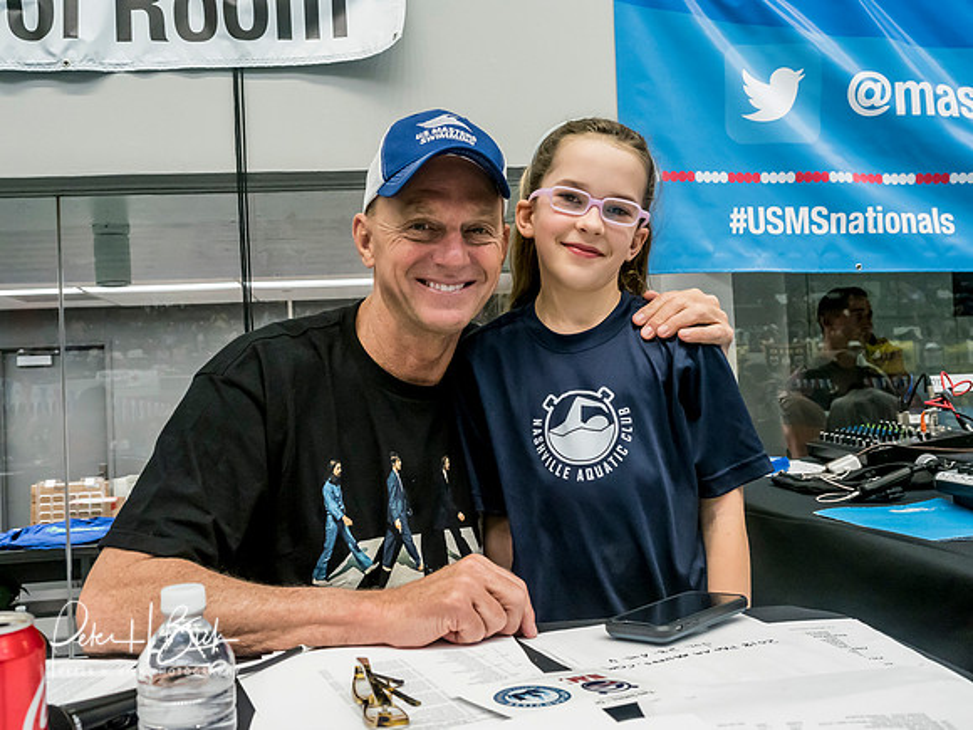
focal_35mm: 36
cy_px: 365
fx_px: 1012
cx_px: 486
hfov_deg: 51.4
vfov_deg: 39.7
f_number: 5
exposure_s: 1/250
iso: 3200
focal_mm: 18
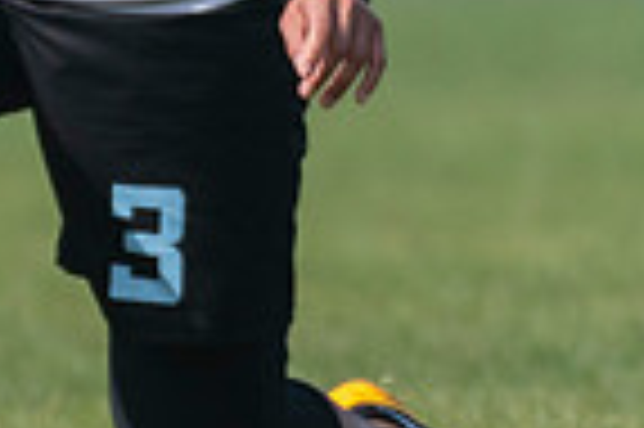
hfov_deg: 0.6
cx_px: -809
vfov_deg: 0.4
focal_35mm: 3275
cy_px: -339
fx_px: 58519
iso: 100
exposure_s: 1/1250
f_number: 4
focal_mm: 400
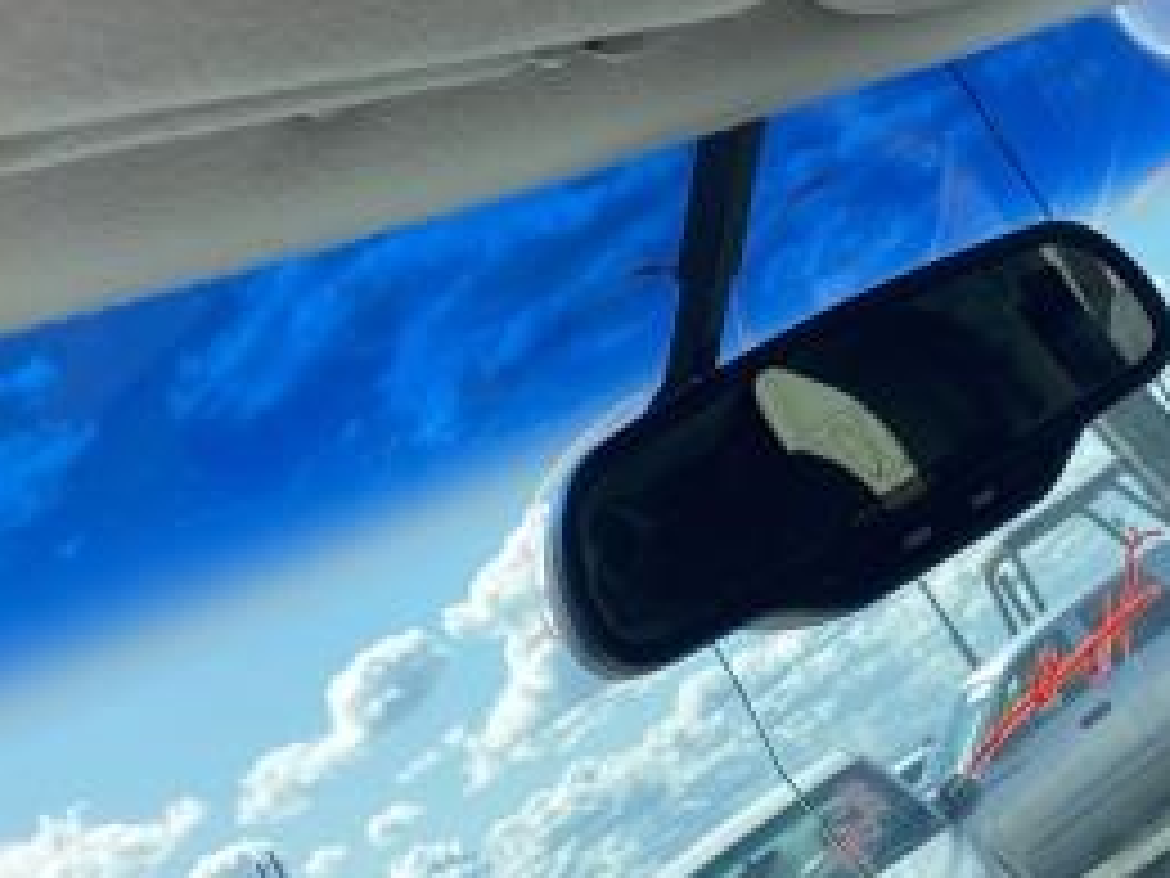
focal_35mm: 80
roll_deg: +35.2
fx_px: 2704
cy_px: -284
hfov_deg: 24.0
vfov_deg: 17.3
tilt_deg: +17.6
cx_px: 932
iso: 32
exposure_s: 1/919
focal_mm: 4.25
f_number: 1.8
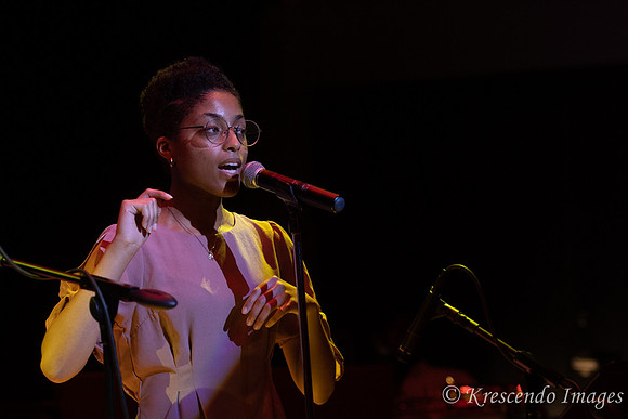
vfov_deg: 8.7
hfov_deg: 13.0
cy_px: 232
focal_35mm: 158
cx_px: 347
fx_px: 2751
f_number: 2.8
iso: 1600
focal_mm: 95
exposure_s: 1/200
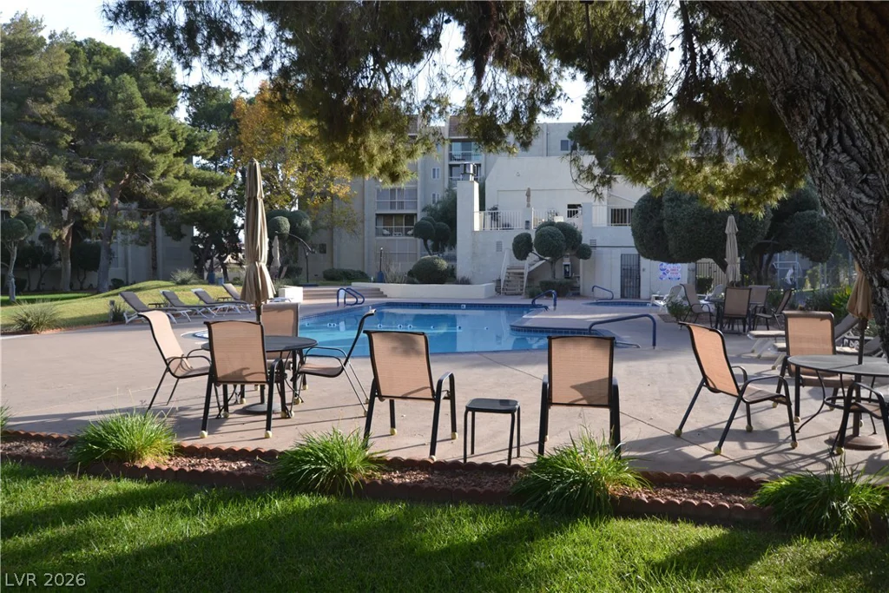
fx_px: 704
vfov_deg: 45.7
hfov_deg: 64.5
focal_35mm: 28
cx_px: 444
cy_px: 296
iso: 100
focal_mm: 19
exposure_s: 1/125
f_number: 5.6
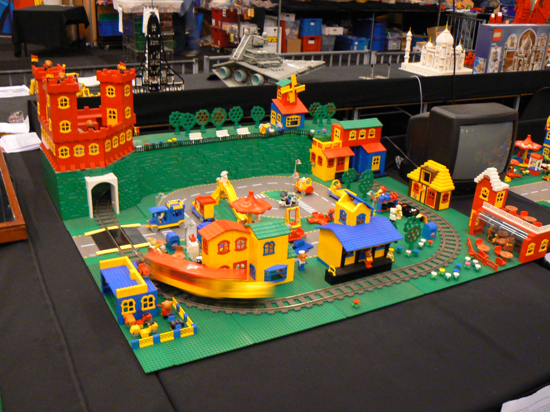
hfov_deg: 51.4
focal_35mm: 36
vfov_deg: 39.7
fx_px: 572
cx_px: 275
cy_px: 206
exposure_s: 1/5
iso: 200
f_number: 2.8
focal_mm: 6
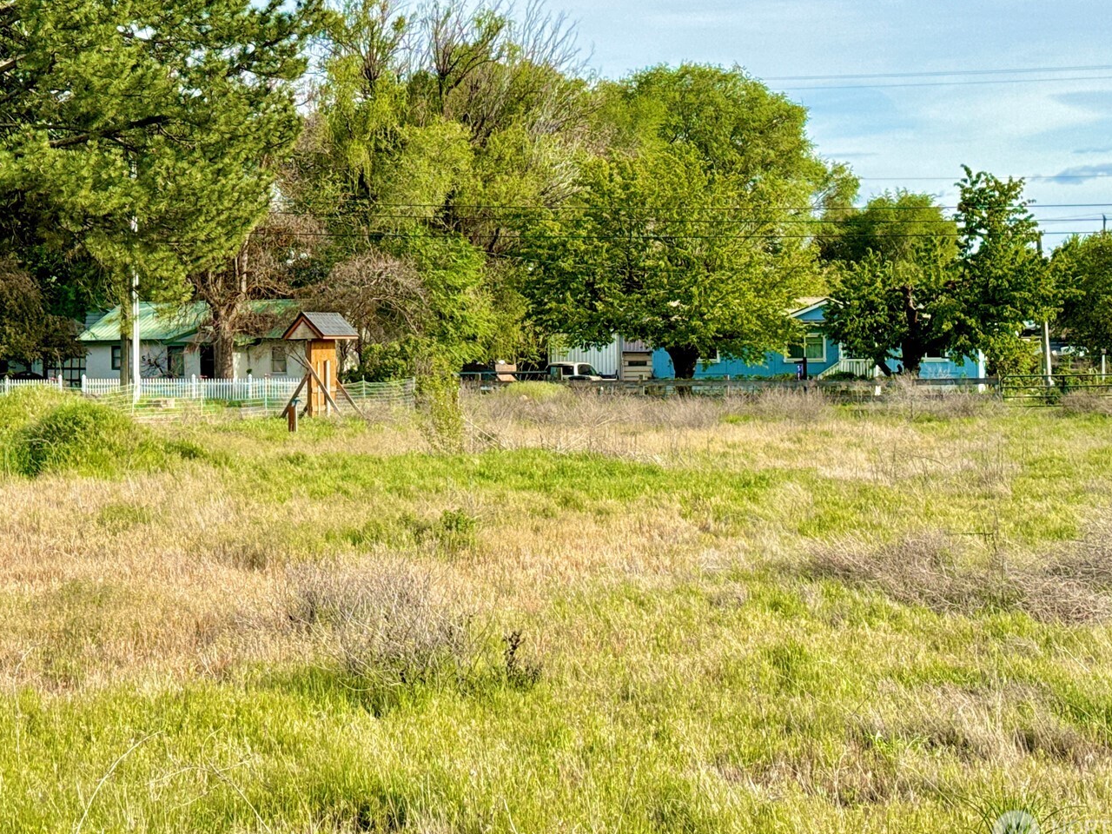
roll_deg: +0.4
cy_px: 348
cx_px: 523
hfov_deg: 32.2
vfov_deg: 24.4
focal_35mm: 60
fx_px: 1927
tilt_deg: -0.7
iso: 64
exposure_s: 1/2611
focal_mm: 6.86
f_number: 1.78
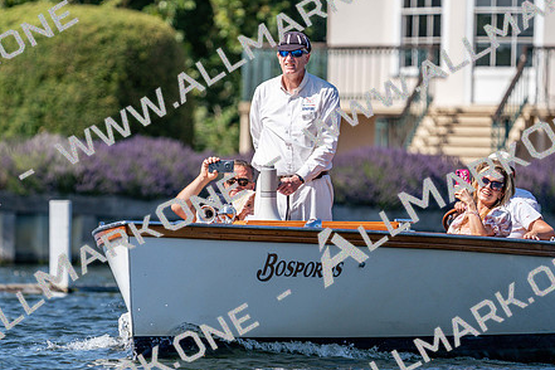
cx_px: 210
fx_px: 8109
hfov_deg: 3.9
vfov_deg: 2.6
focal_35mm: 526
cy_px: 168
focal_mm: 400
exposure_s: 1/1600
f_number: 6.3
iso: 250
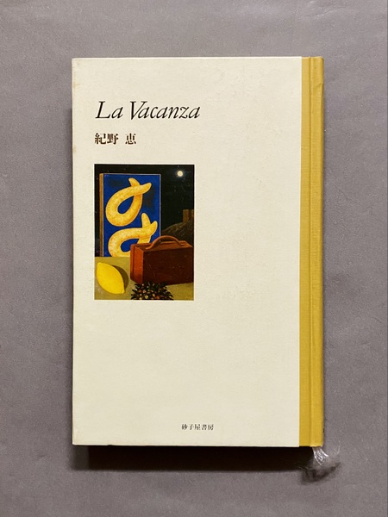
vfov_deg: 67.3
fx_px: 389
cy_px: 258
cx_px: 194
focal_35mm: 26
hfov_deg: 53.1
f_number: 1.8
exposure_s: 1/50
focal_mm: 4.25
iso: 320
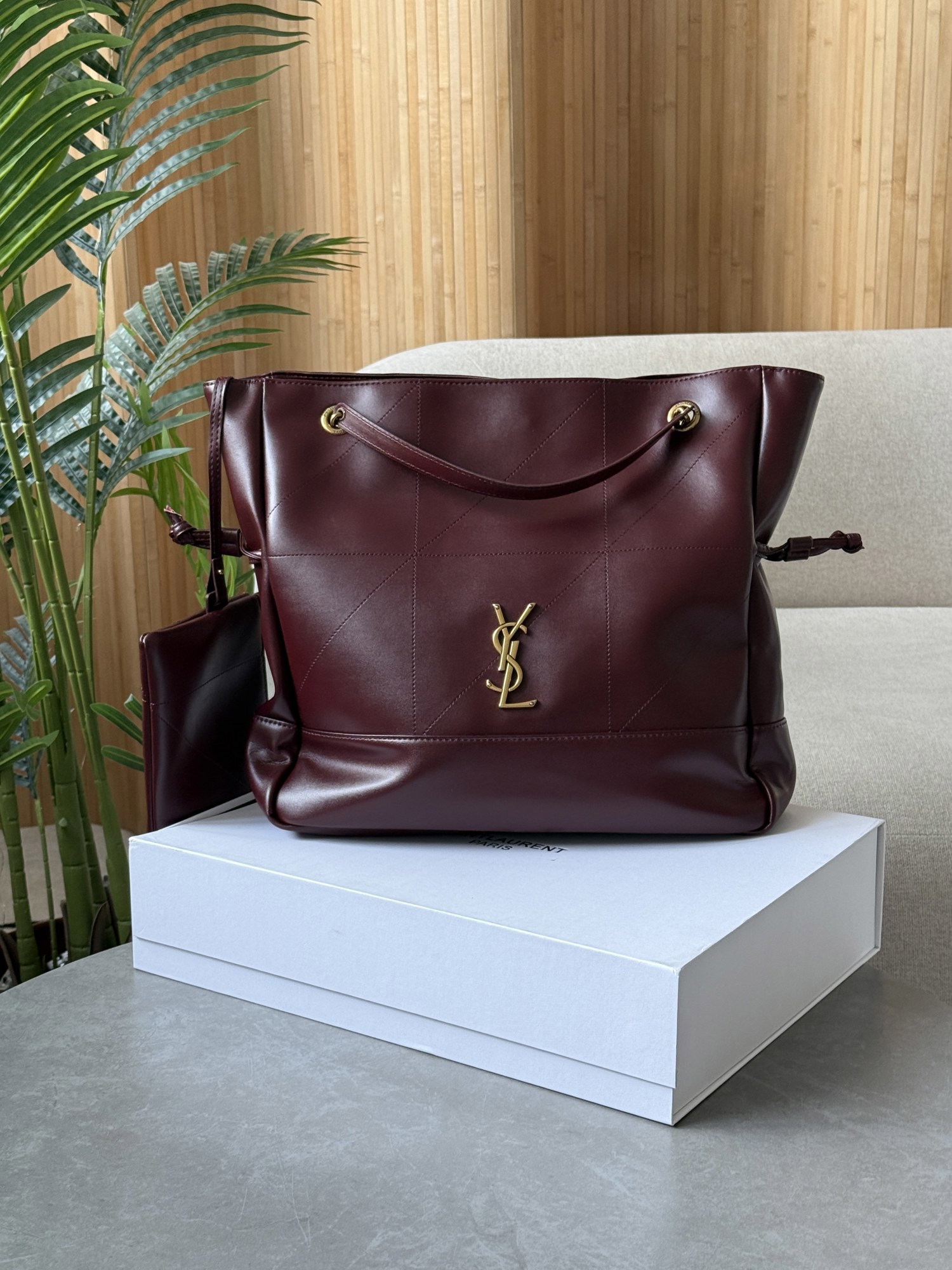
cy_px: 635
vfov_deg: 39.7
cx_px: 476
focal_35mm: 48
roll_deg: -1.2
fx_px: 1760
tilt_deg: -13.9
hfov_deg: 30.3
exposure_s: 1/60
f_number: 1.78
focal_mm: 6.76
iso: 160
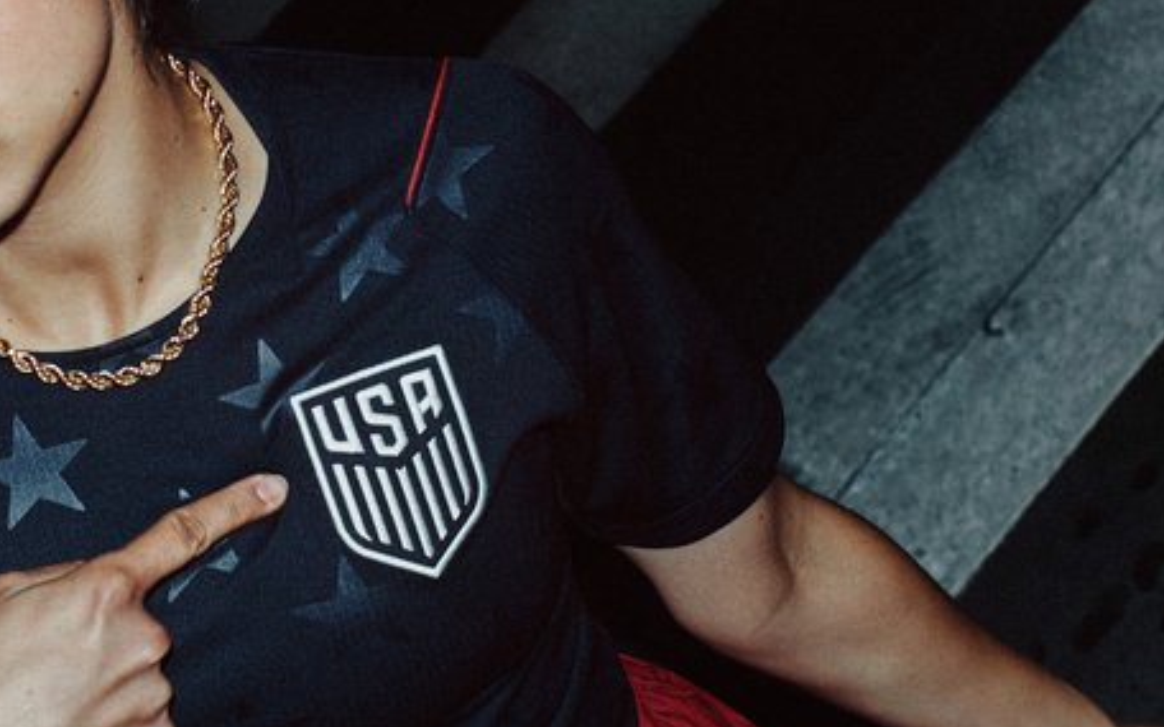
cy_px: 302
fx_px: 2633
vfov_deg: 15.7
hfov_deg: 24.7
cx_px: 342
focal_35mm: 83
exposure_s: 1/125
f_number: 5.6
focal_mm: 35
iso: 640
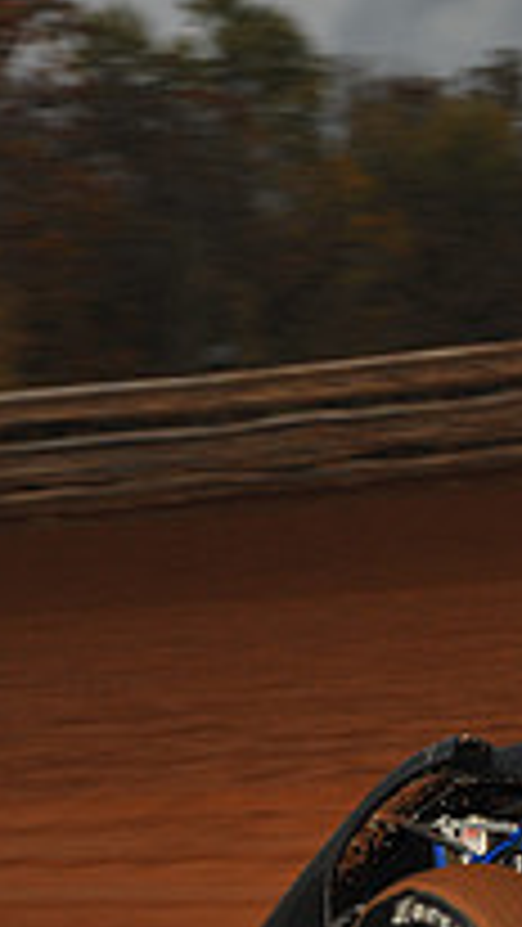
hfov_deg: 5.7
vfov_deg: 10.4
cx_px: 1224
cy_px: 756
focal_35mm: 206
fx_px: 5065
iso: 800
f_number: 7.1
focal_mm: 70
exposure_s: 1/320
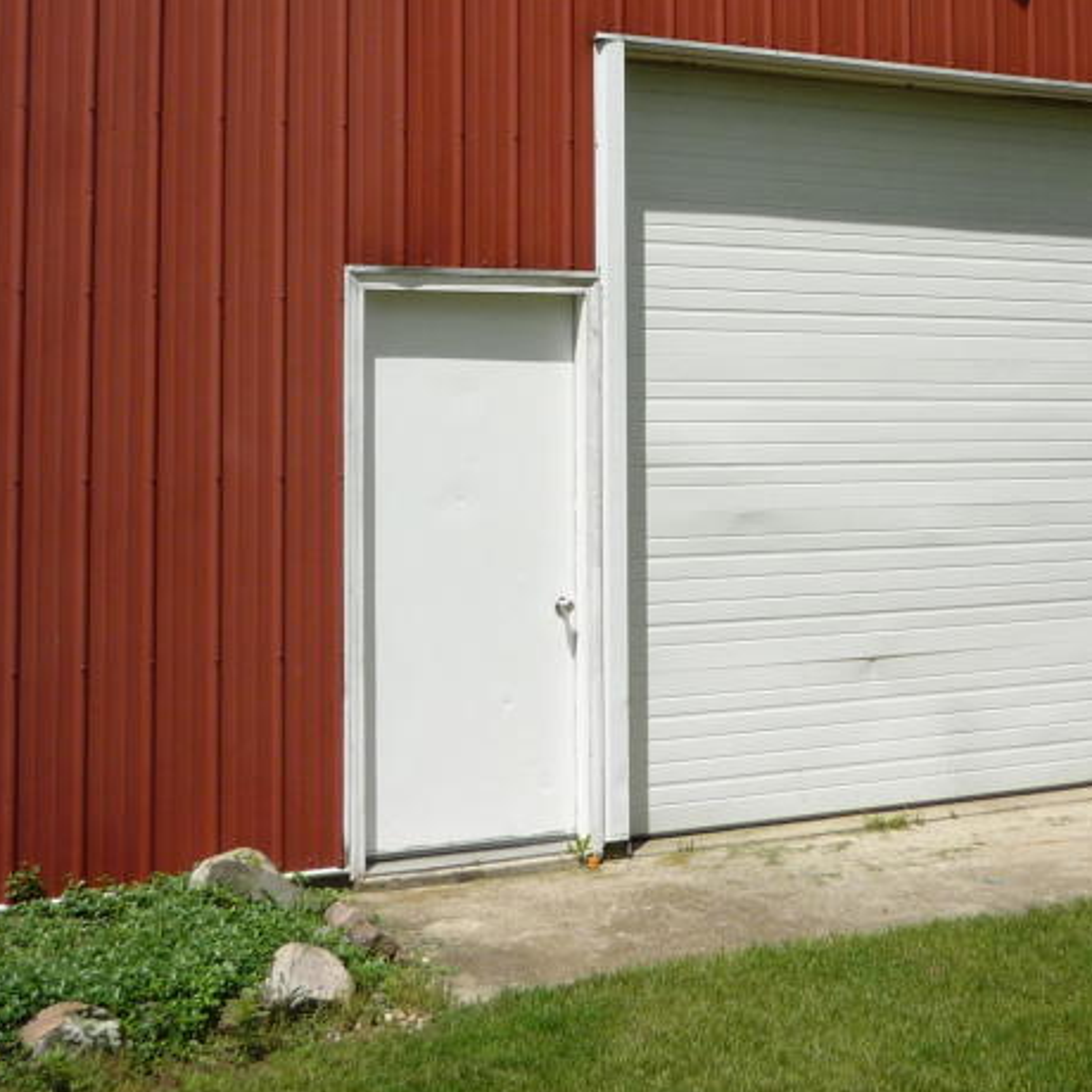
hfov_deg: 27.1
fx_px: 2248
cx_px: 726
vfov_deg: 26.8
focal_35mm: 63
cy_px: 226
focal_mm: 5.2
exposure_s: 1/500
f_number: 5.6
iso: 100
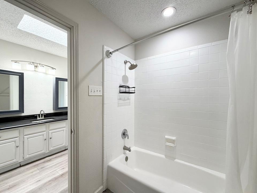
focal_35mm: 15
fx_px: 111
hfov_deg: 98.1
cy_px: 99
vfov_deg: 81.7
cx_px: 124
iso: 160
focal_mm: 2.22
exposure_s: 1/120
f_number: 2.2
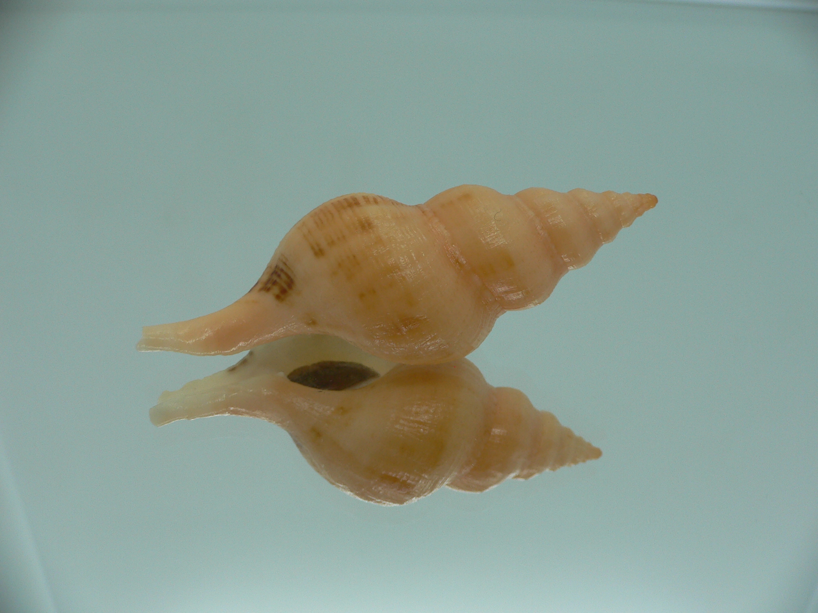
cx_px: 409
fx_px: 827
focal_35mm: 35
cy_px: 306
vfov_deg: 40.7
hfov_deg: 52.6
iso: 80
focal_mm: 4.6
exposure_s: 1/60
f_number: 2.8
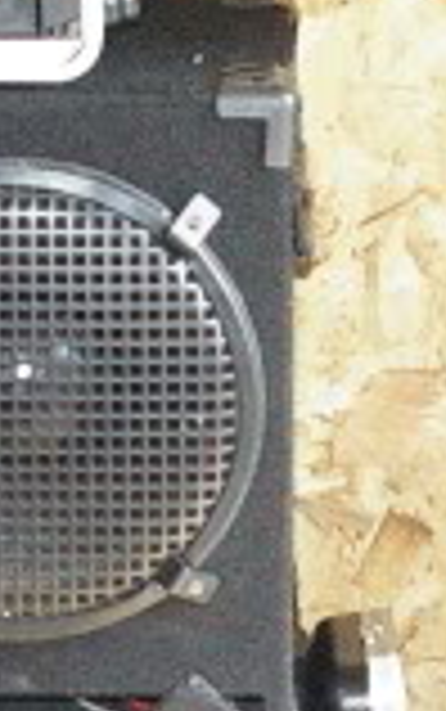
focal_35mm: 216
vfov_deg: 9.7
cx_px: 200
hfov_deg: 6.1
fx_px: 4193
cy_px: 479
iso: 3200
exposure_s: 1/90
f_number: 5.6
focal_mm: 28
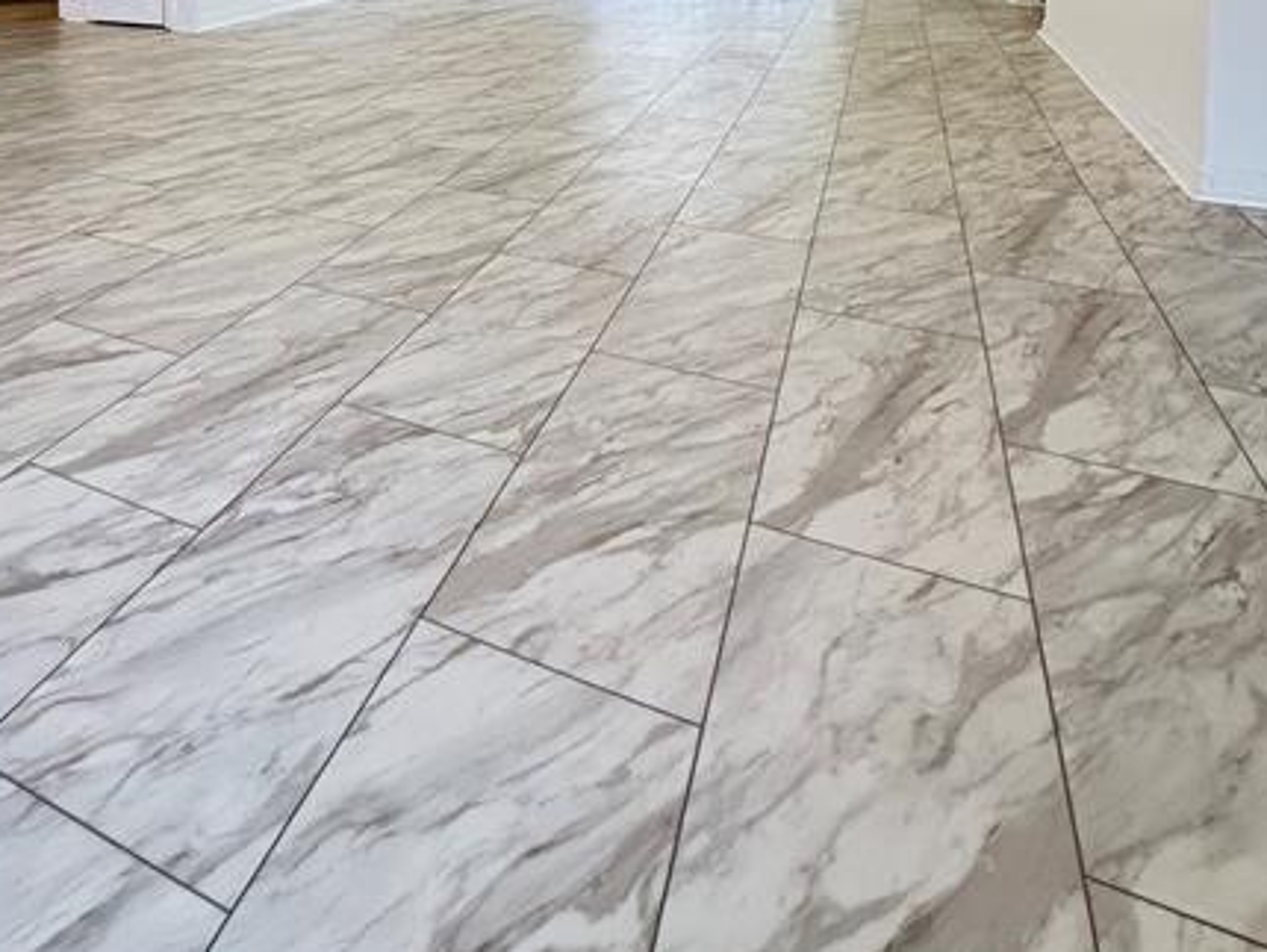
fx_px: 916
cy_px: -94
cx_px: 483
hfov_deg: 68.4
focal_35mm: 25
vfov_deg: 42.9
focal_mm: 2.22
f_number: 2.2
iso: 200
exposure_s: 1/120
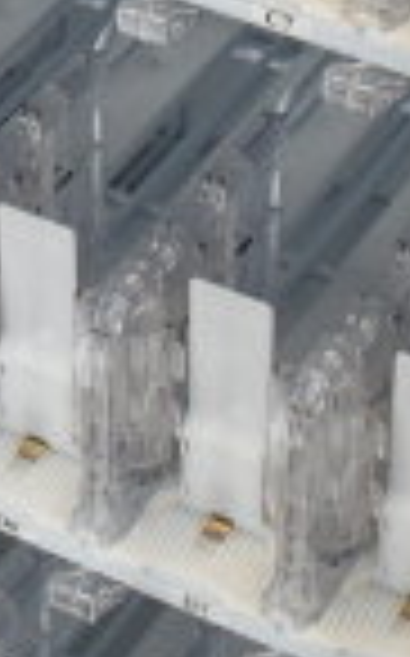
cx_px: -68
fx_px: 3081
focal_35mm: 172
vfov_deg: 11.2
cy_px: -578
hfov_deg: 7.6
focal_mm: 18
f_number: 3.5
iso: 400
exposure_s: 1/30
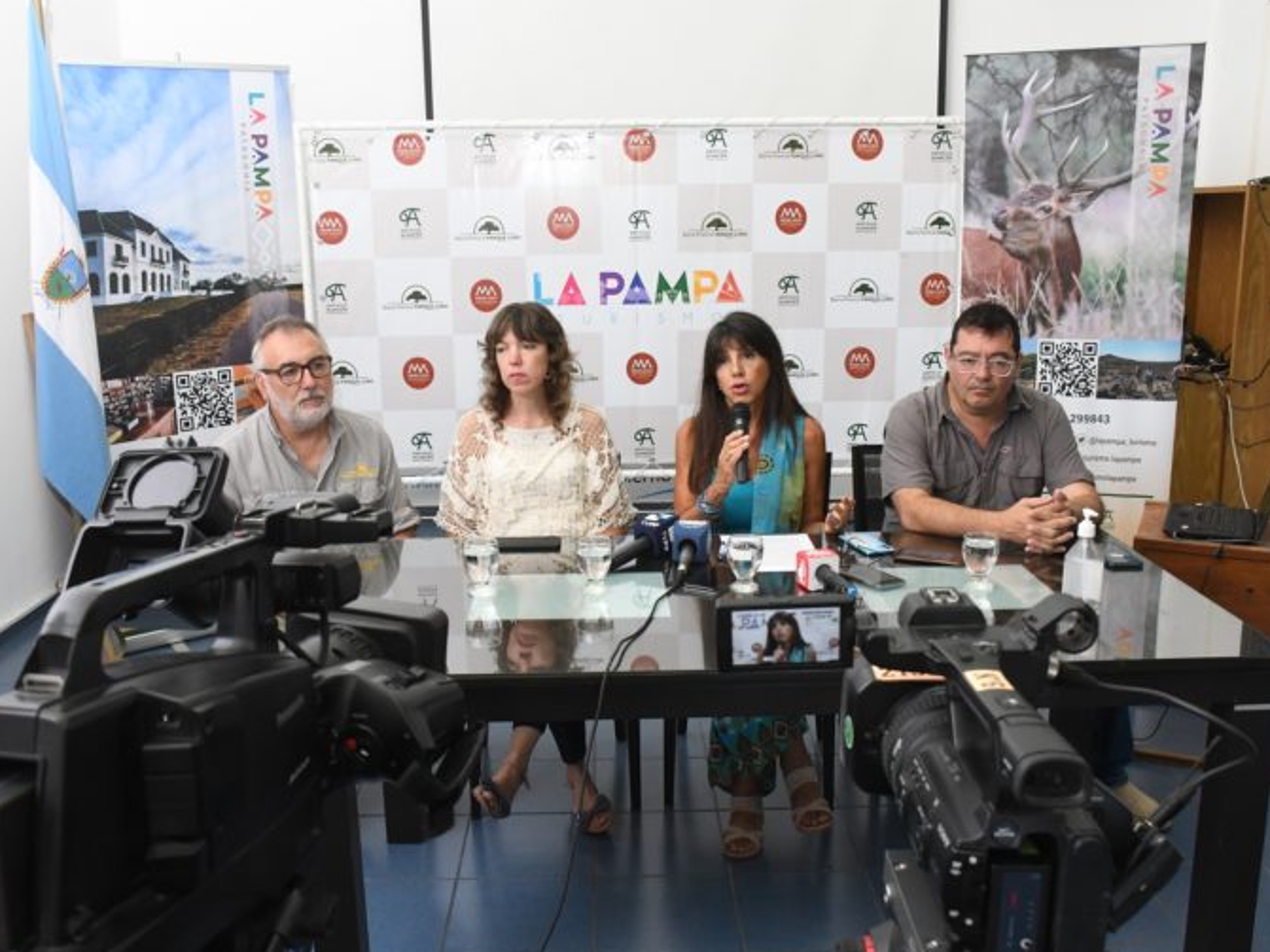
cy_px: 479
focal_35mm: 33
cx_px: 628
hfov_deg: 55.4
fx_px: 1210
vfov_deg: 42.9
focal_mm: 20
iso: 3200
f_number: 8
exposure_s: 1/250
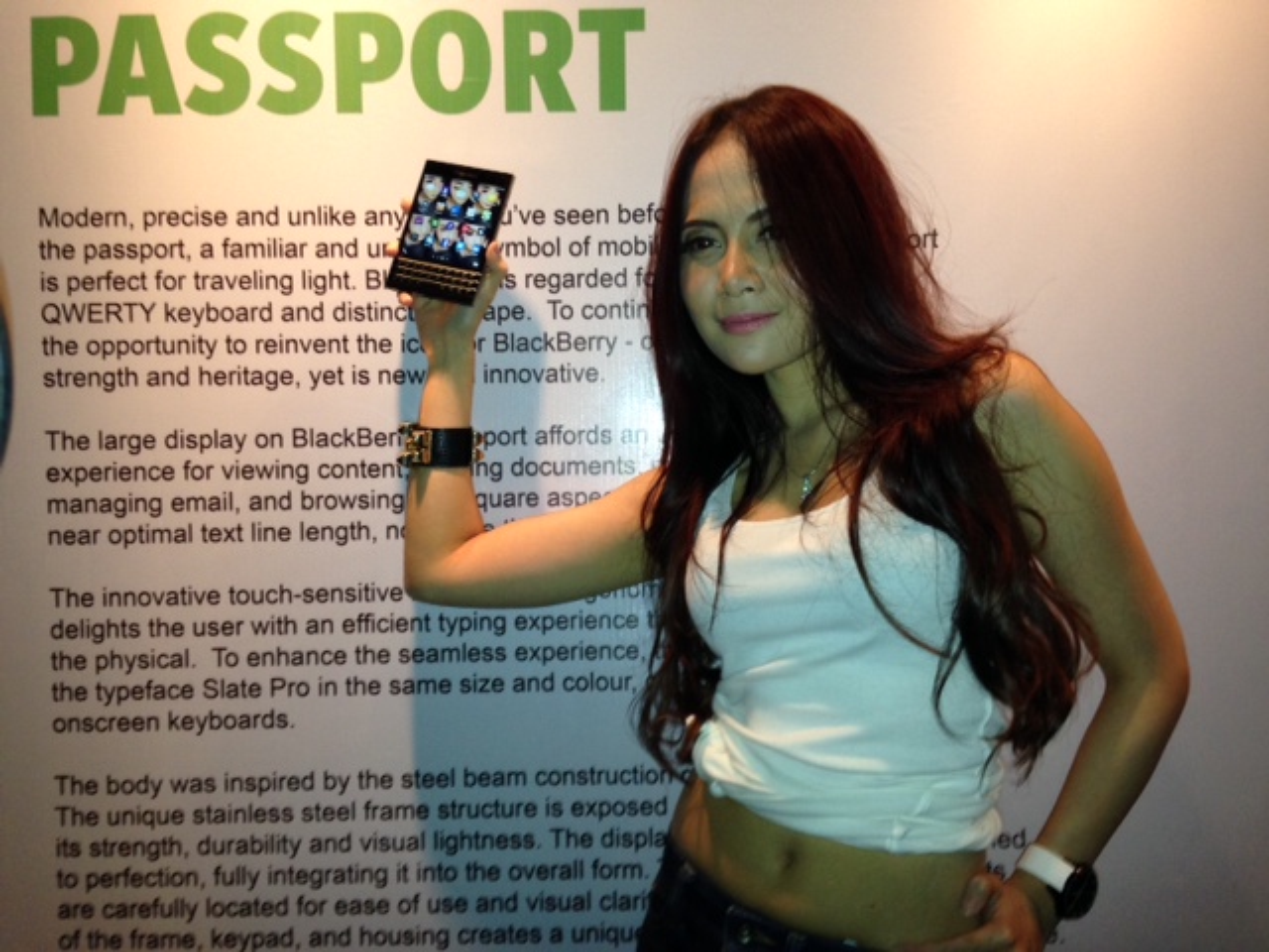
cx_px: 634
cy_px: 476
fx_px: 1210
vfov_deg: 42.9
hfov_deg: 55.4
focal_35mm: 33
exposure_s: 1/20
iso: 125
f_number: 2.4
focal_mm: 4.12
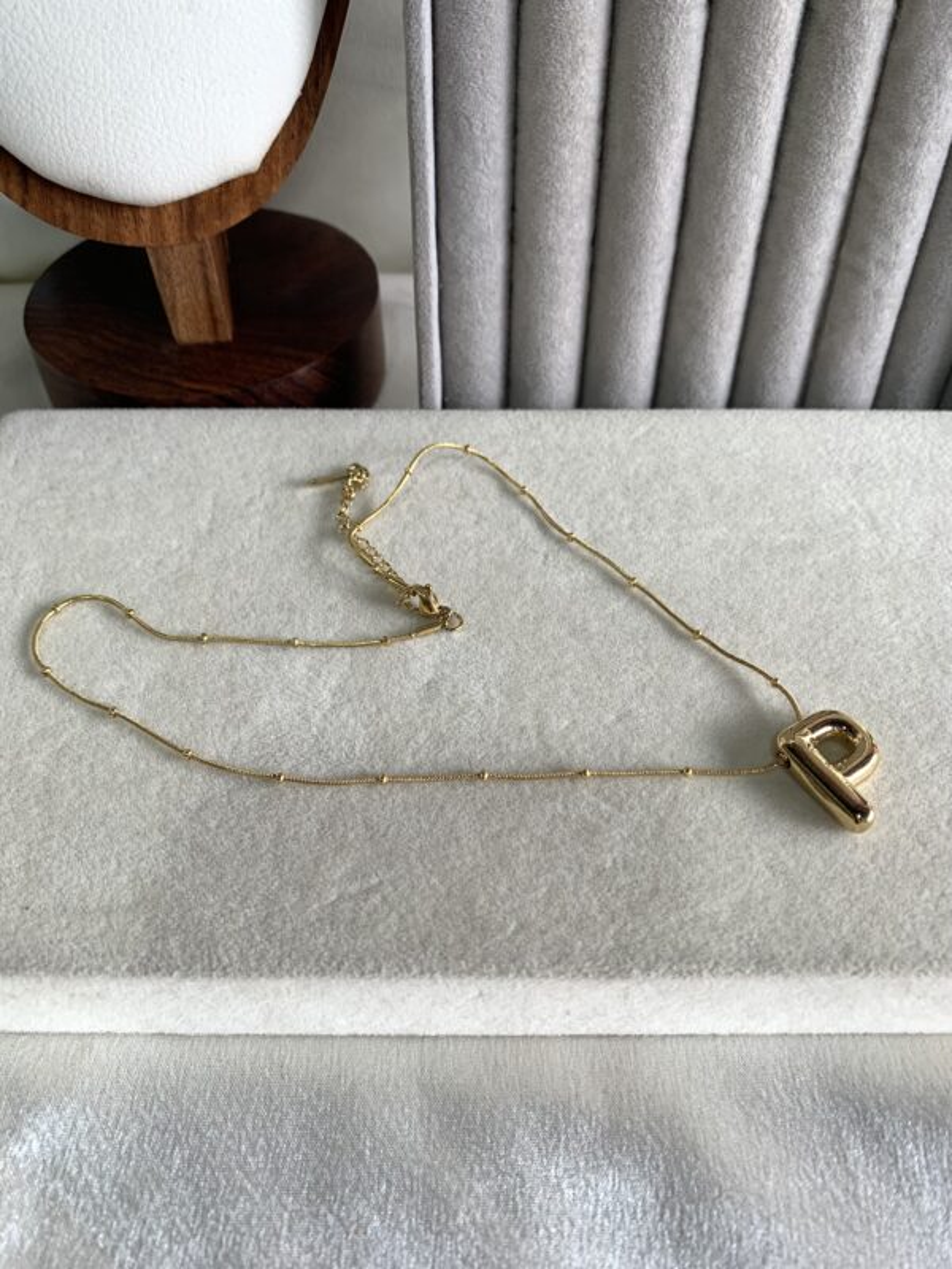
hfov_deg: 53.1
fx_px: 953
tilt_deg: -53.6
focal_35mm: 26
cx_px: 476
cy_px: 634
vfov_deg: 67.3
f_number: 1.8
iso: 64
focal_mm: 4.25
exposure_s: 1/100
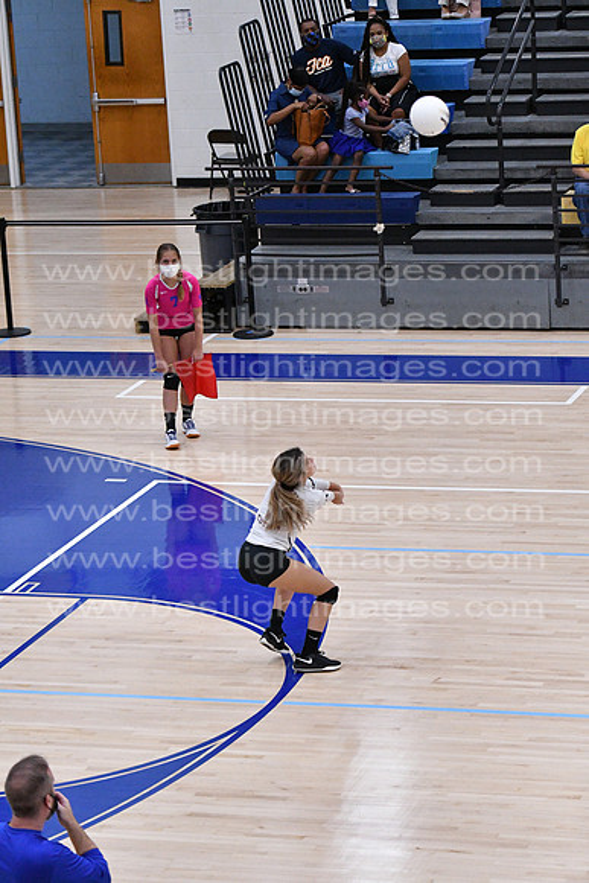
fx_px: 3311
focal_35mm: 135
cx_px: 294
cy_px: 442
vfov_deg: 15.2
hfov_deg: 10.2
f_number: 3.2
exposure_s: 1/1250
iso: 6400
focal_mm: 90
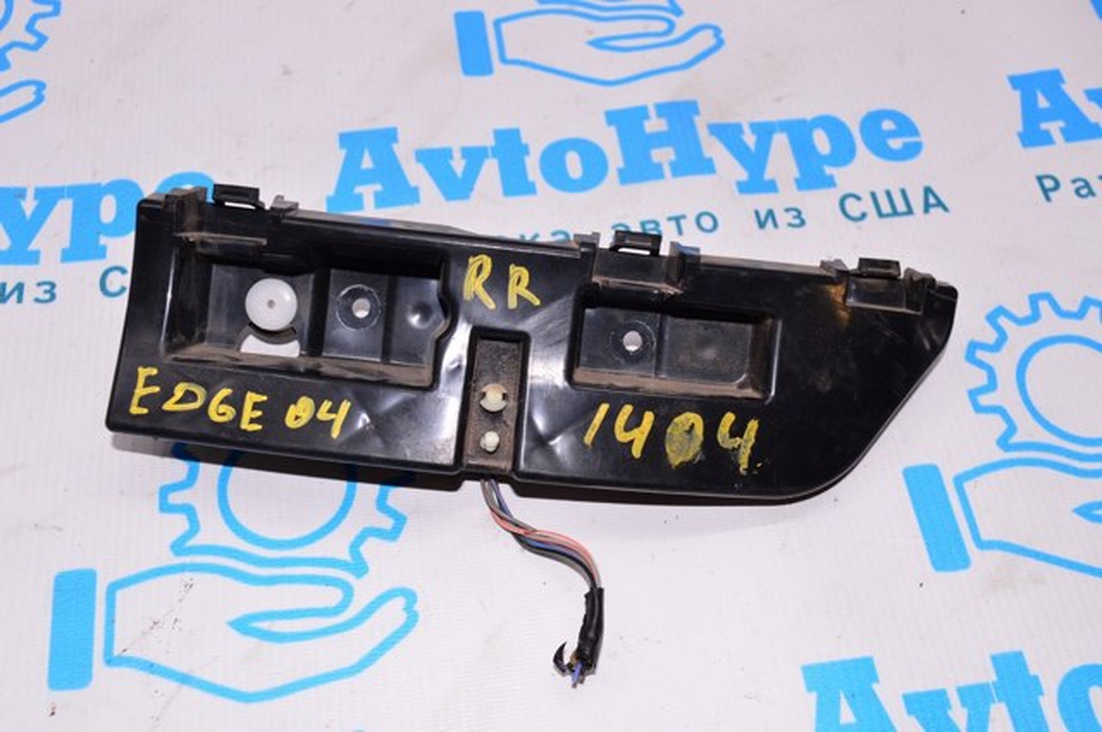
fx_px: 1192
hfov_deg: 49.6
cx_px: 551
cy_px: 366
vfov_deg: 34.1
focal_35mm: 39
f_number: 8
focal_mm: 26
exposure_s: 1/200
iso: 1600
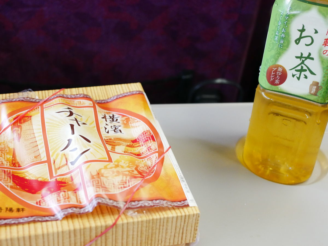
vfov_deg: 29.1
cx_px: 164
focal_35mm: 50
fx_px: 474
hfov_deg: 38.2
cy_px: 123
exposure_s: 1/30
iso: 3200
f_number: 5
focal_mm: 25
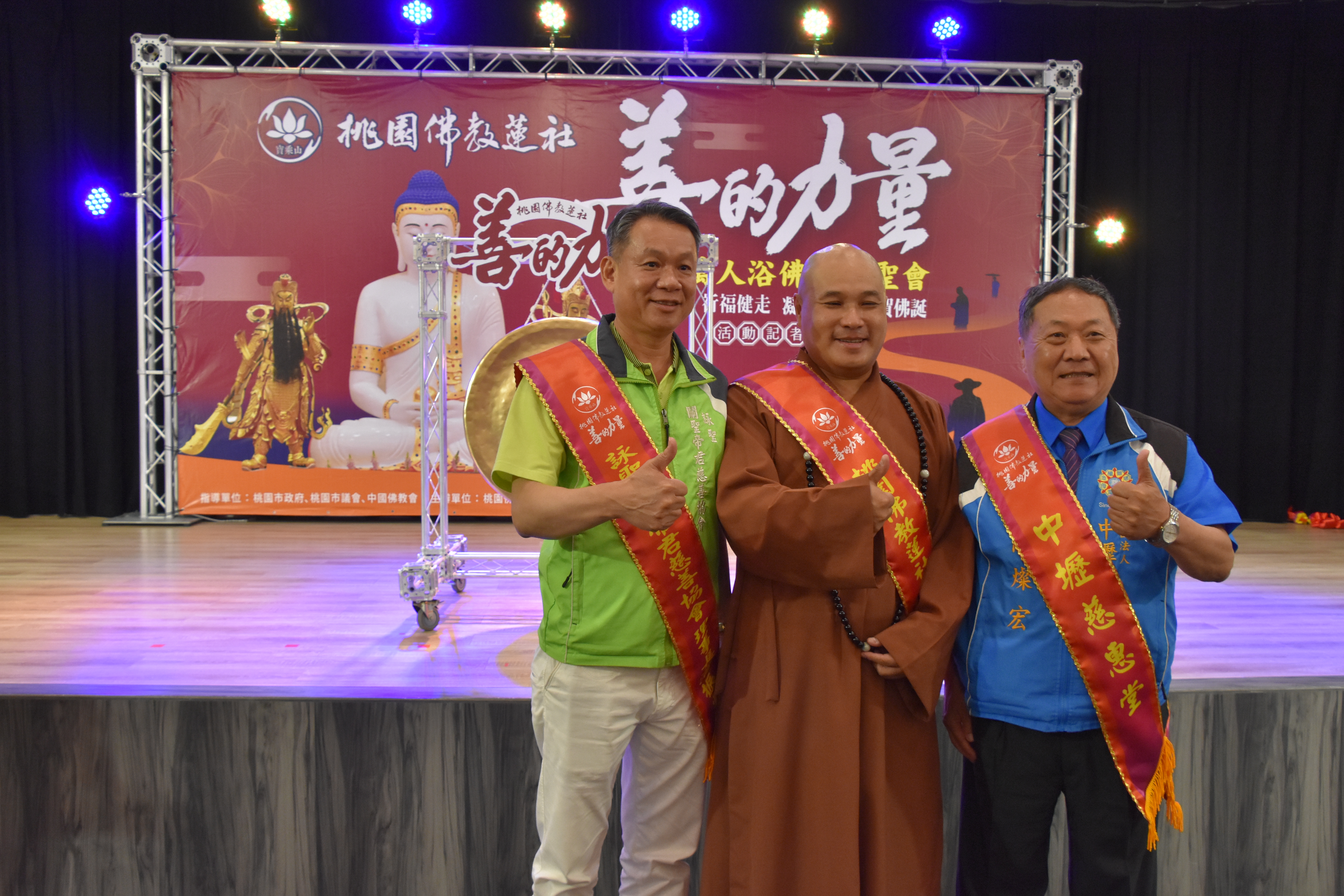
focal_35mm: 32
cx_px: 672
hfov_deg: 59.5
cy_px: 448
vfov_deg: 41.7
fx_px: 1176
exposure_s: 1/125
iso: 1600
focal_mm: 21
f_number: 5.6
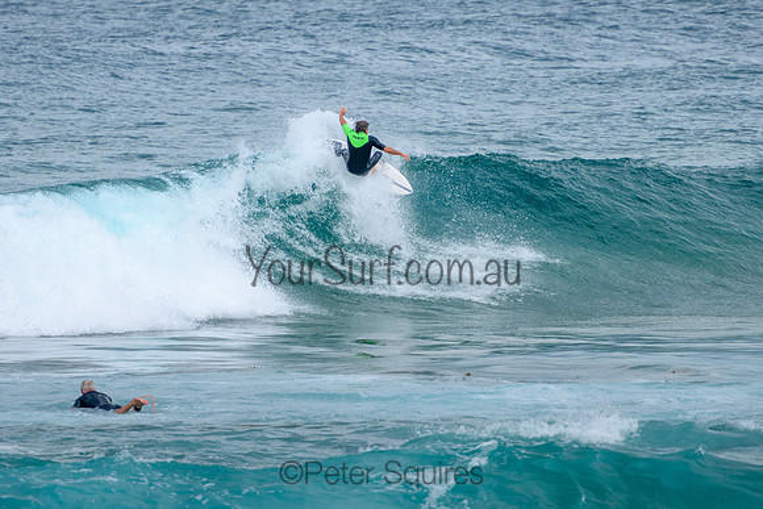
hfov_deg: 3.7
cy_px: 176
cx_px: 354
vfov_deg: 2.5
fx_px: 11660
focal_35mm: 550
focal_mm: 400
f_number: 5.6
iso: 320
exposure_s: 1/2000
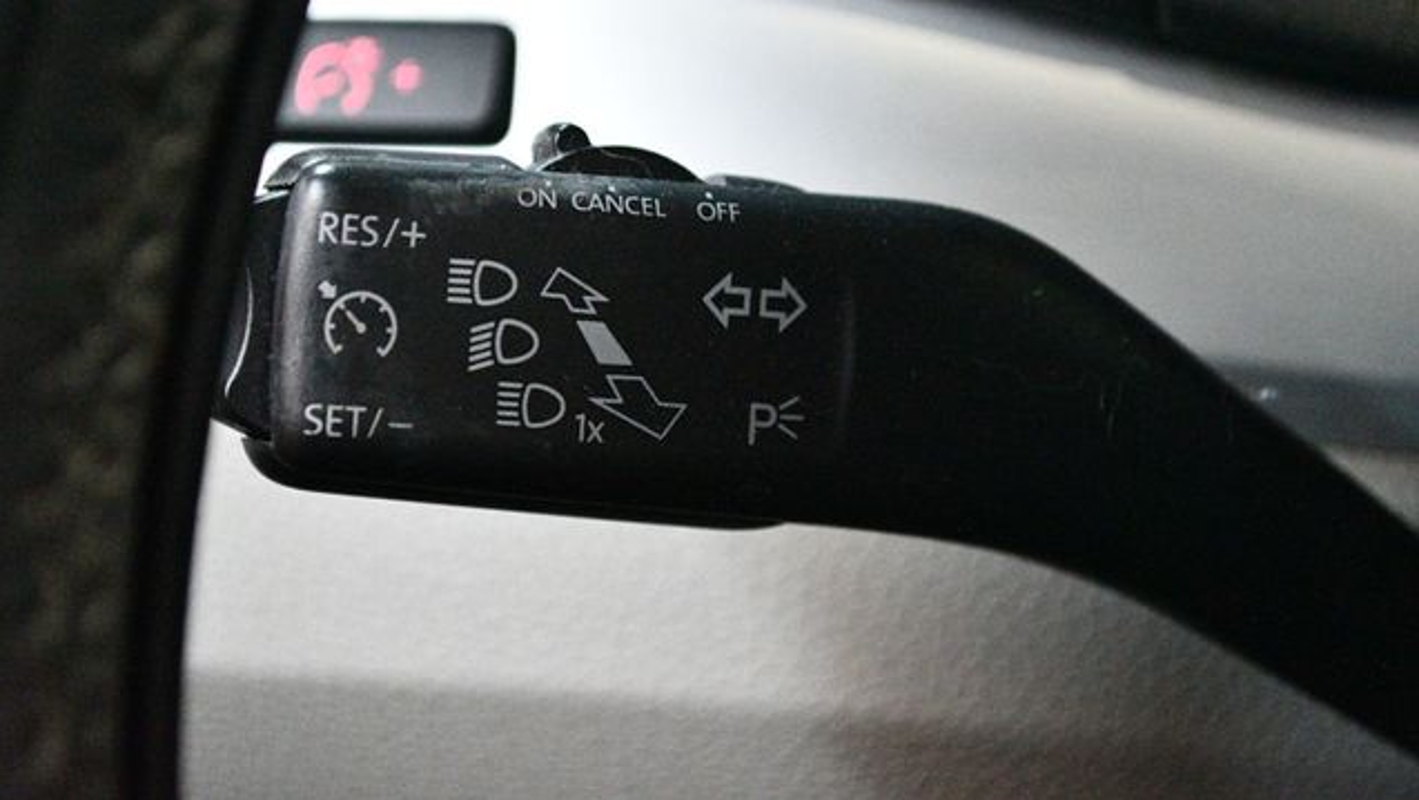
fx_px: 3087
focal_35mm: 82
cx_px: 708
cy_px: 332
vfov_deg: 14.8
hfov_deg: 25.9
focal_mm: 52
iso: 12800
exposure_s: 1/50
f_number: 5.6
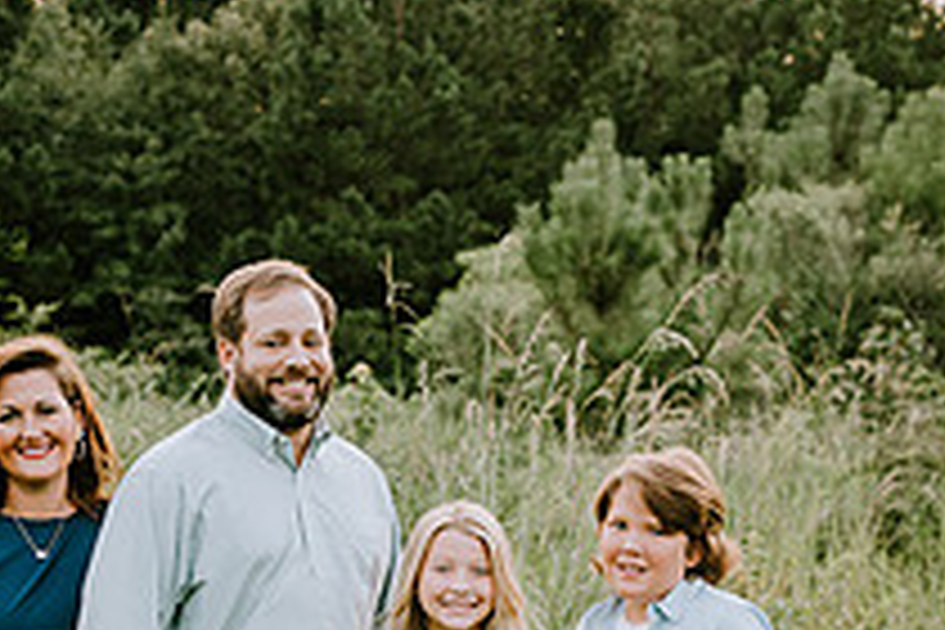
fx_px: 1811
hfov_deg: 29.0
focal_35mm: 69
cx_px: 293
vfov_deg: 19.1
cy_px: 659
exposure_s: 1/250
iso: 250
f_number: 2.2
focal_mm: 24
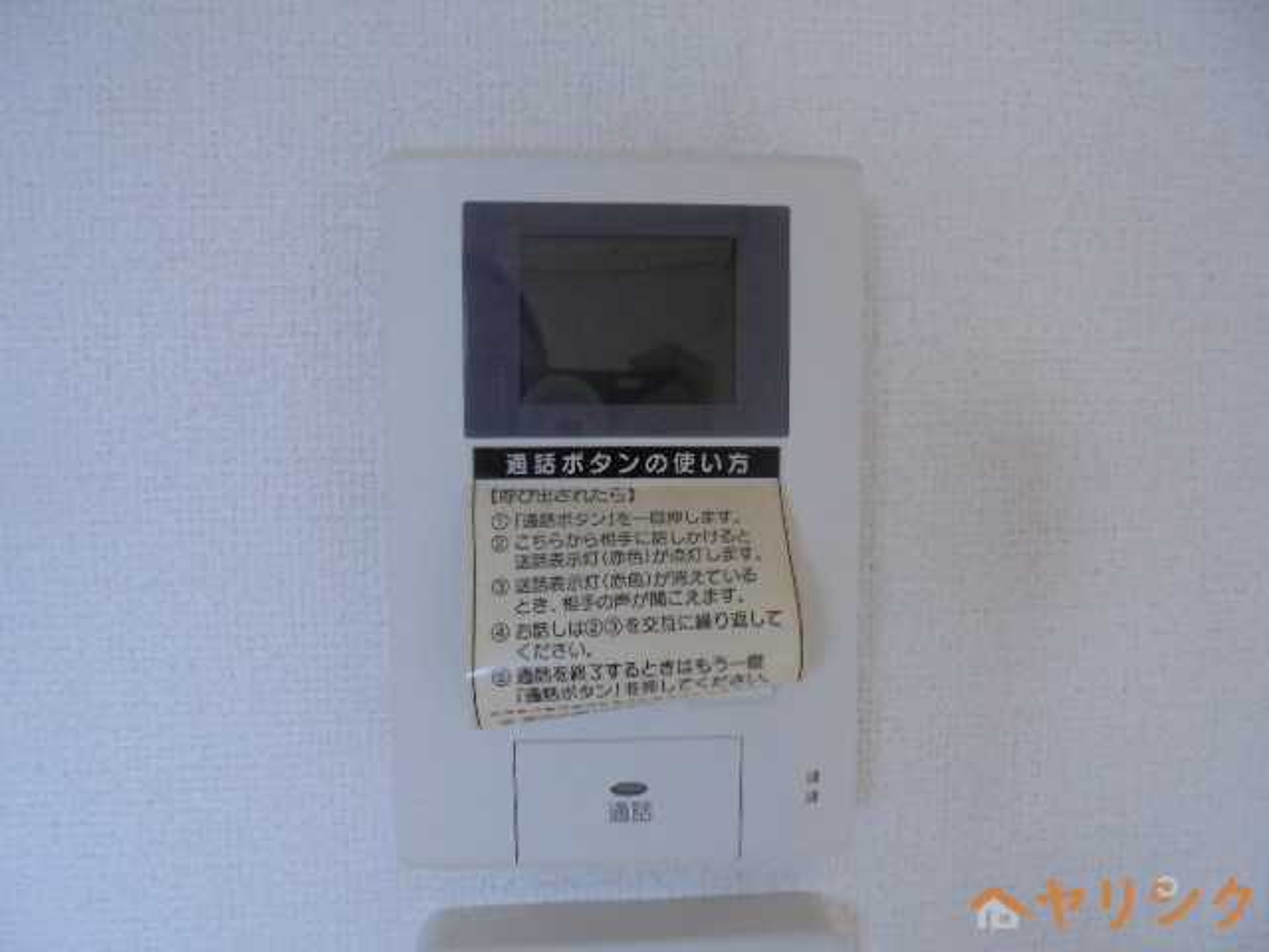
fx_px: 953
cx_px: 634
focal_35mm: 26
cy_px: 476
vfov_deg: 53.1
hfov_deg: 67.3
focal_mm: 4.6
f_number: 3.5
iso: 200
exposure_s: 1/30
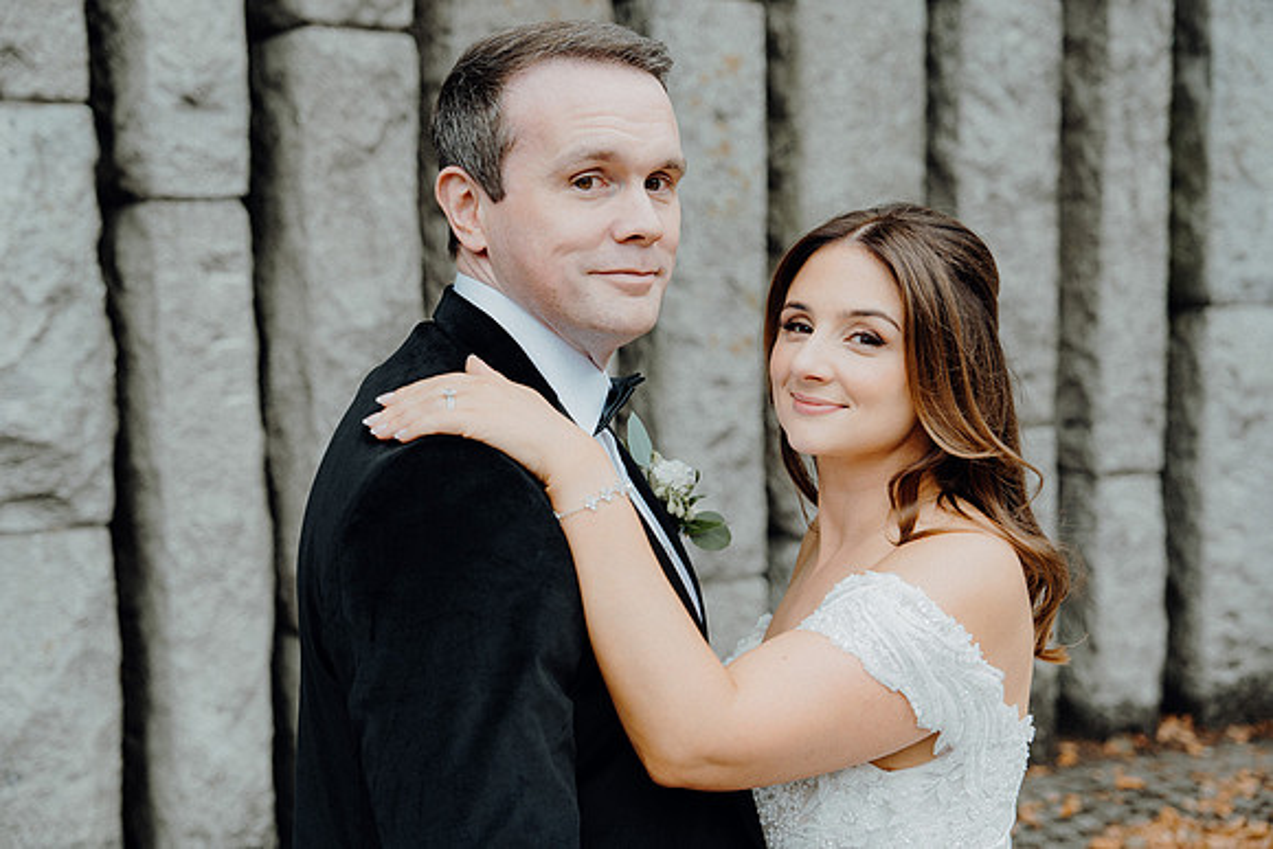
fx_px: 1662
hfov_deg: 41.9
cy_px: 424
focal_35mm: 47
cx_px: 636
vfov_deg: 28.7
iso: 125
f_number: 3.5
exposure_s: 1/160
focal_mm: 47
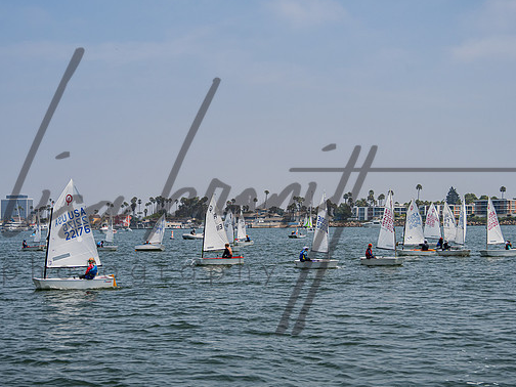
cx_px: 242
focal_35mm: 67
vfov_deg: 21.9
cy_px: 212
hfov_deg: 29.0
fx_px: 999
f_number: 5.6
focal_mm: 50
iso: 320
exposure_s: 1/2000
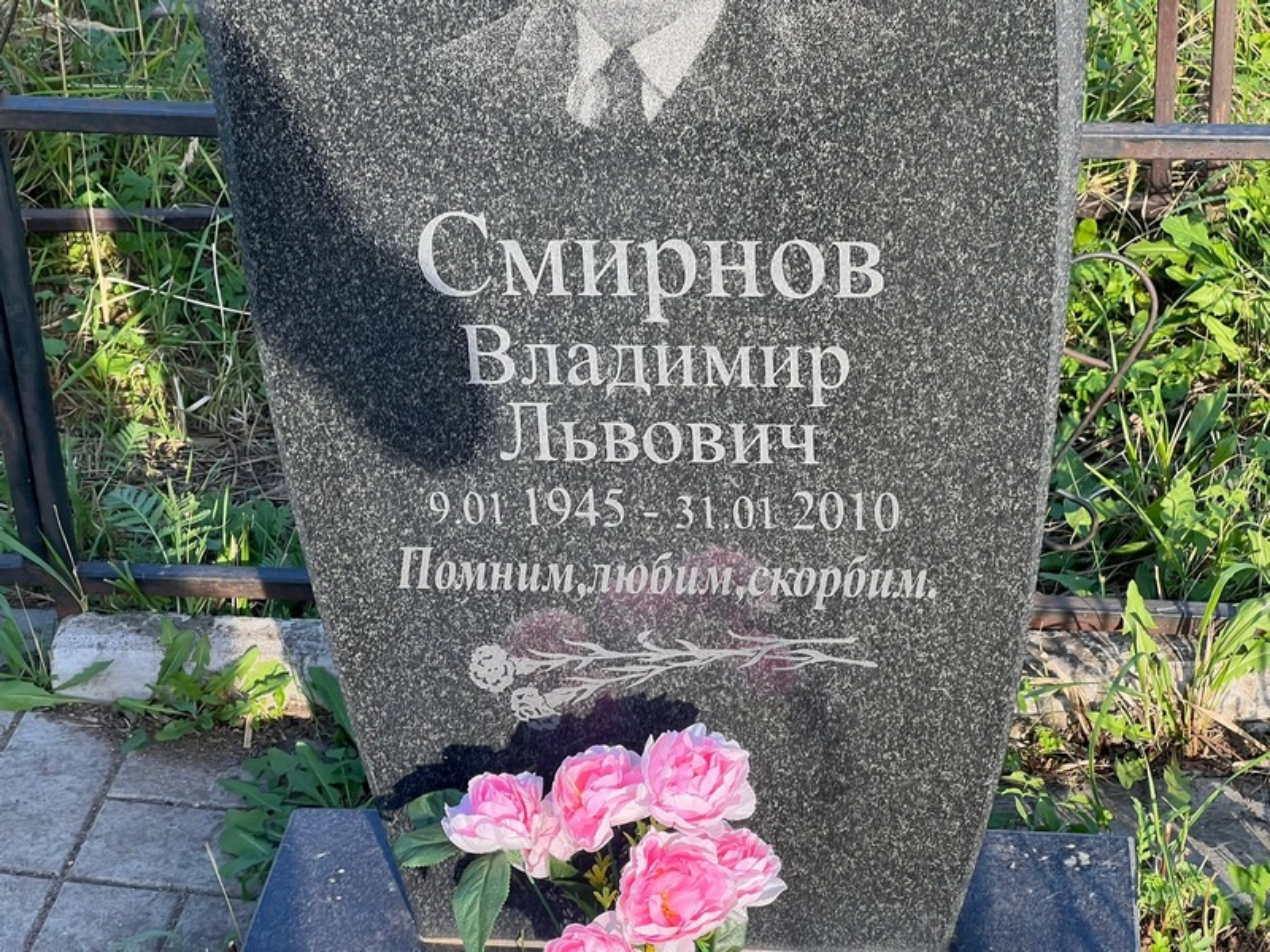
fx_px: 2825
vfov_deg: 19.1
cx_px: 635
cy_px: 476
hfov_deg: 25.3
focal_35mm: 77
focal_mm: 9
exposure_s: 1/140
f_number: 2.8
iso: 32
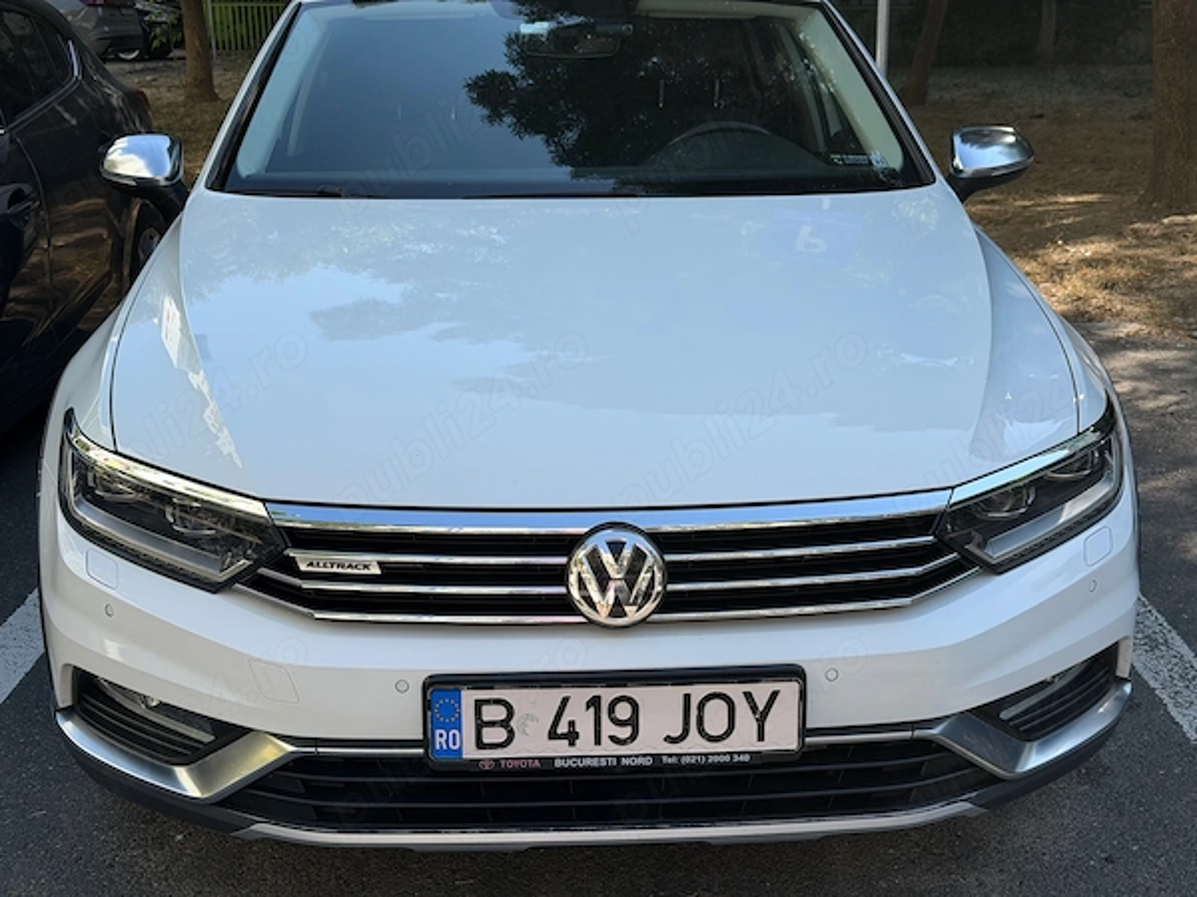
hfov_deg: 39.7
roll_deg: +0.0
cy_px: 448
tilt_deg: -15.8
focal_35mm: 48
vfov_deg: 30.3
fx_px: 1660
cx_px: 598
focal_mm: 6.76
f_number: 1.78
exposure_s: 1/1795
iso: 64
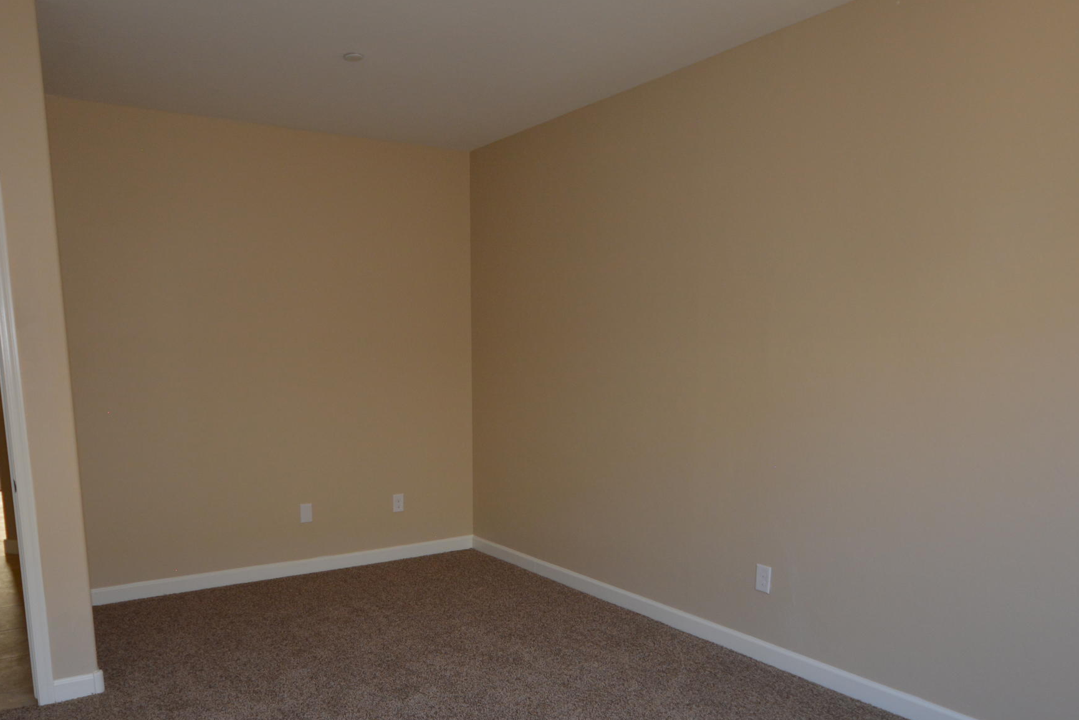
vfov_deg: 48.8
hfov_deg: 69.2
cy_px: 477
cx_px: 484
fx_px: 779
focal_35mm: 26
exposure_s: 1/60
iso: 320
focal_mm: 10
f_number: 4
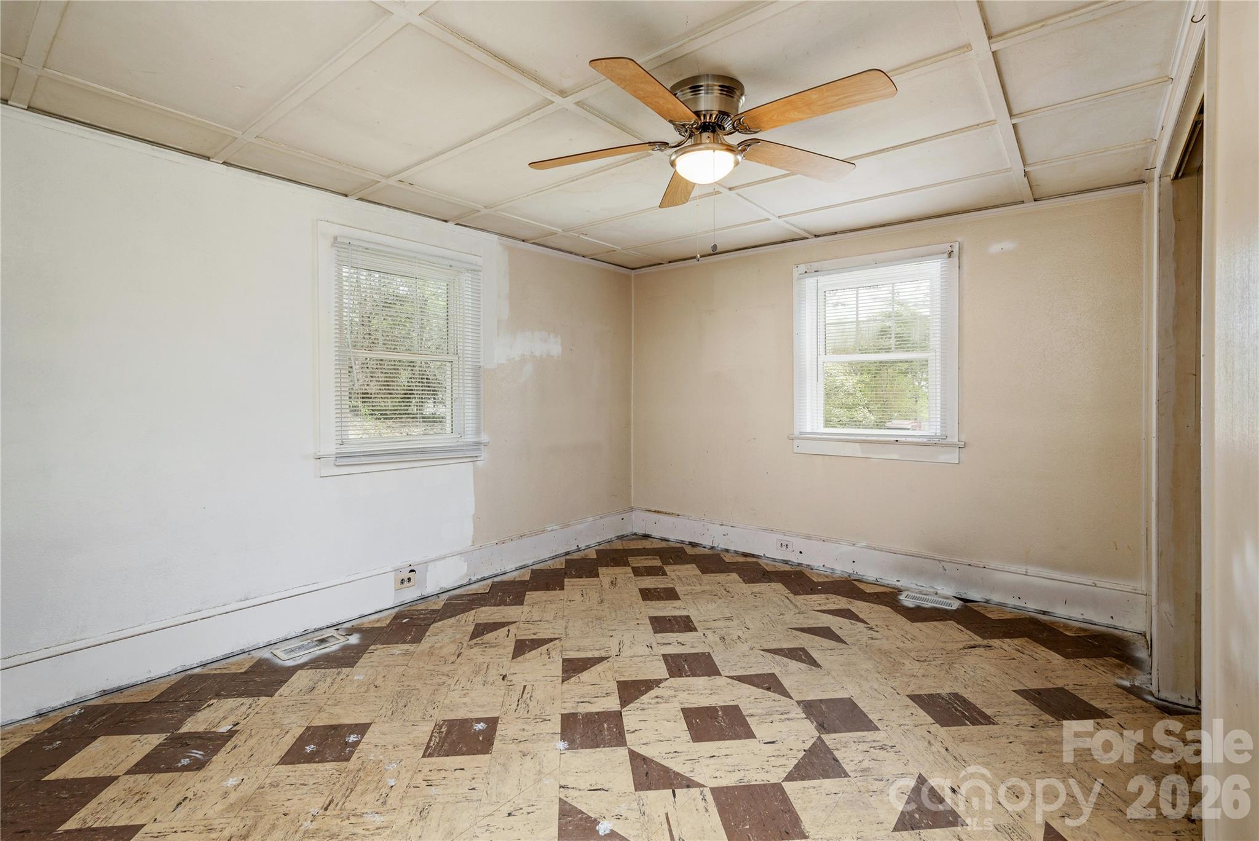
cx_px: 630
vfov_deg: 73.8
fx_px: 560
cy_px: 420
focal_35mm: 16
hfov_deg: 96.7
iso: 320
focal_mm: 16
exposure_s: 1/60
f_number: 7.1
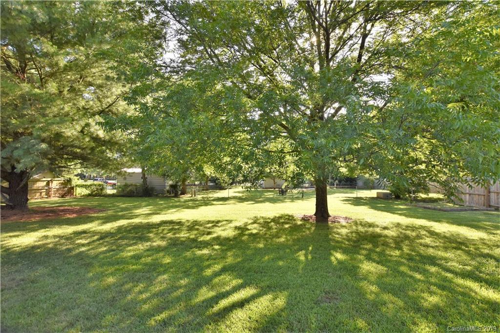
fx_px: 208
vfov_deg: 77.3
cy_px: 166
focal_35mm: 15
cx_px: 250
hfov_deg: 100.4
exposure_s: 1/200
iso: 400
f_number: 8
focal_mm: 10
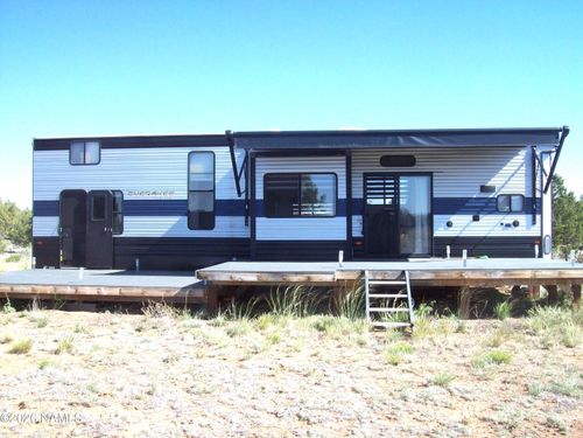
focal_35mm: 36
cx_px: 292
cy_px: 219
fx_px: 606
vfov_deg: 39.7
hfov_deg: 51.4
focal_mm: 6
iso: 80
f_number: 4.8
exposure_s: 1/269
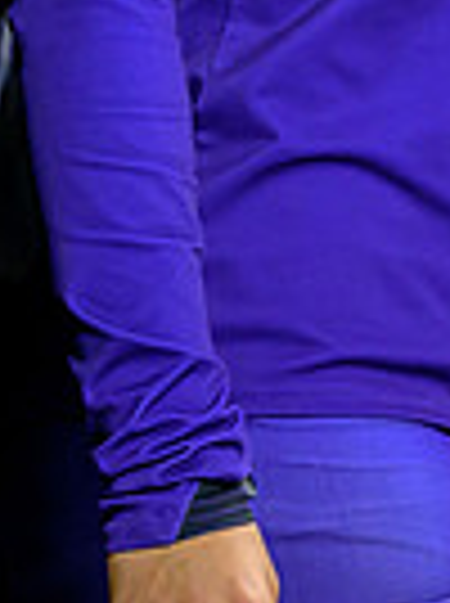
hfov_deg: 1.9
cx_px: 408
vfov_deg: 2.6
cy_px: -463
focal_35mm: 769
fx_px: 13372
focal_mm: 135
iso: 3200
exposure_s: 1/400
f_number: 2.8
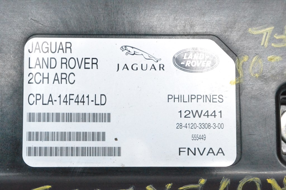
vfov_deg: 16.6
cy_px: 95
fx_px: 655
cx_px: 143
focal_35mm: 82
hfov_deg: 24.6
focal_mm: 55
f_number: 11
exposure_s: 1/160
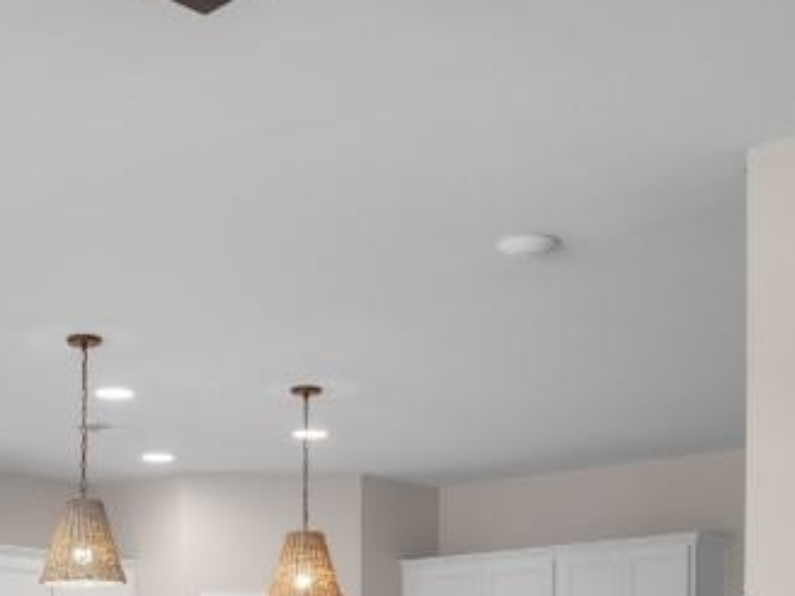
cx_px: 206
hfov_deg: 25.4
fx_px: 1745
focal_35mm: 76
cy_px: 768
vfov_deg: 18.1
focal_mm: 11
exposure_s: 1/8
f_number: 4.8
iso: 100
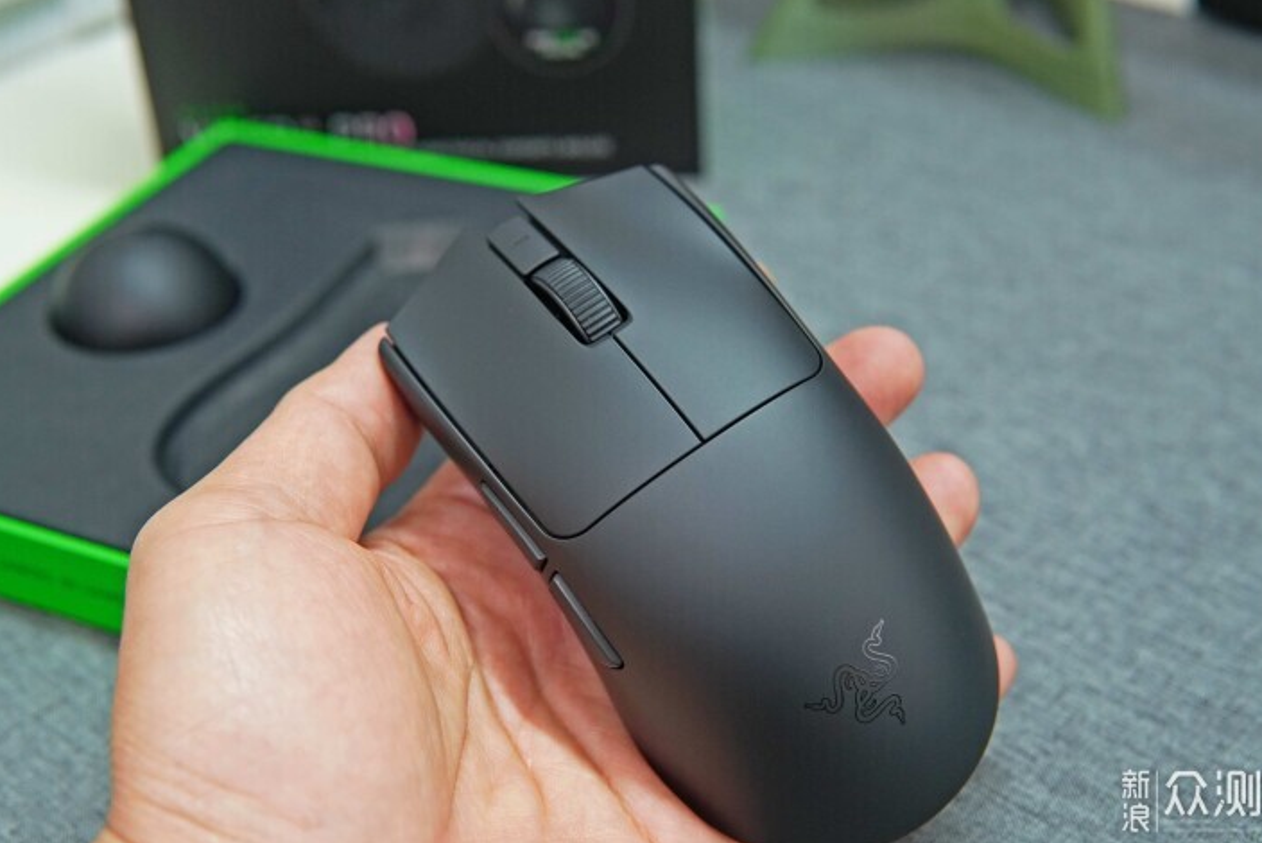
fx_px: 1613
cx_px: 635
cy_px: 420
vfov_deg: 29.3
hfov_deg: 42.7
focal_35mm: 46
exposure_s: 1/60
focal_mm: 30
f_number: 4
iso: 1250
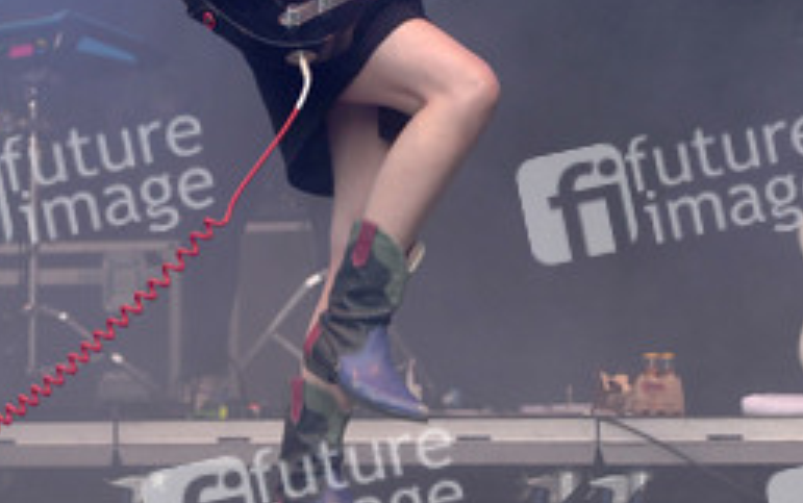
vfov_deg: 10.0
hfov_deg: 16.1
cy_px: 34
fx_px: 2847
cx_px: 394
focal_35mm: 130
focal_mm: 82
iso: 1000
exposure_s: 1/320
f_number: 3.5
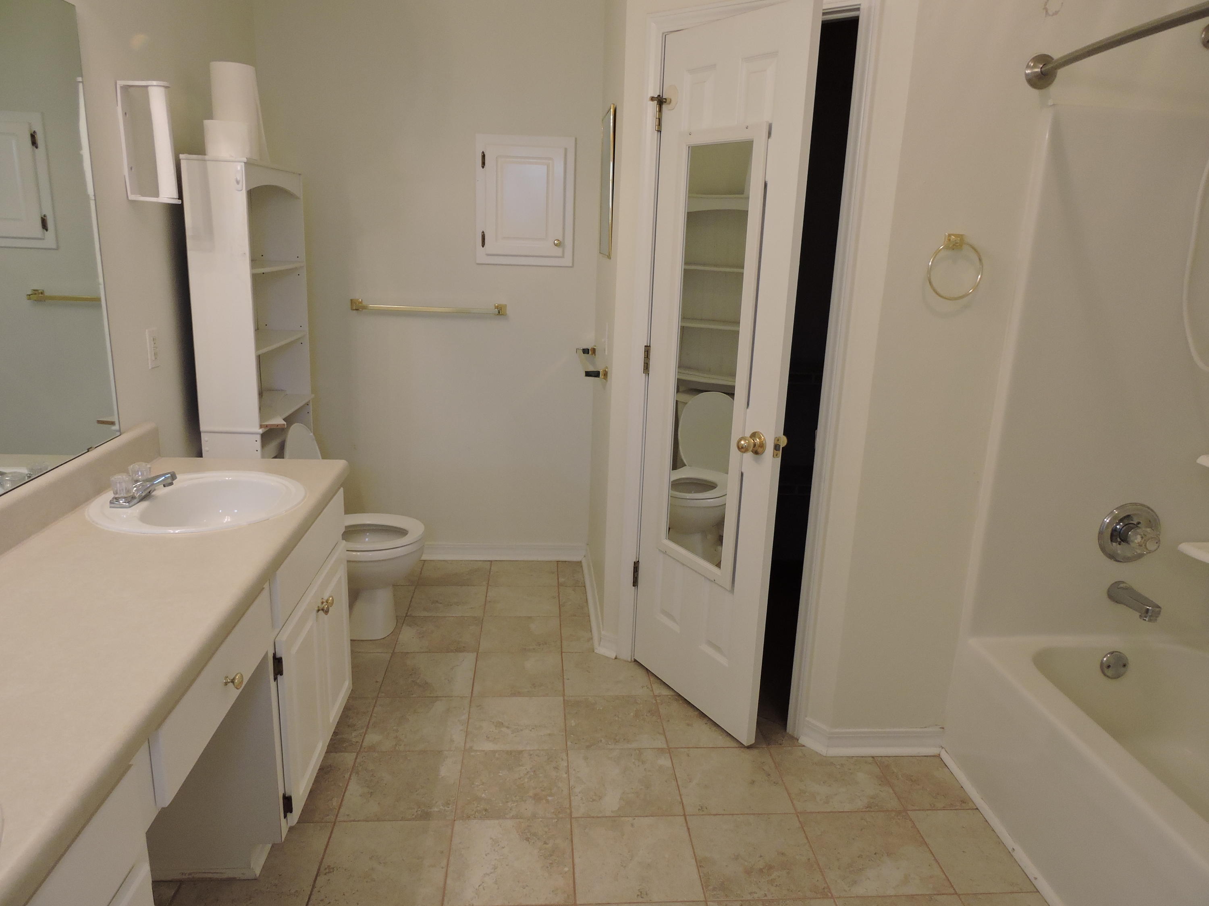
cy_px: 453
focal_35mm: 24
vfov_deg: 56.8
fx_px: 838
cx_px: 604
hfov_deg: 71.6
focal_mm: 4.3
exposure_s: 1/30
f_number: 3.3
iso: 200
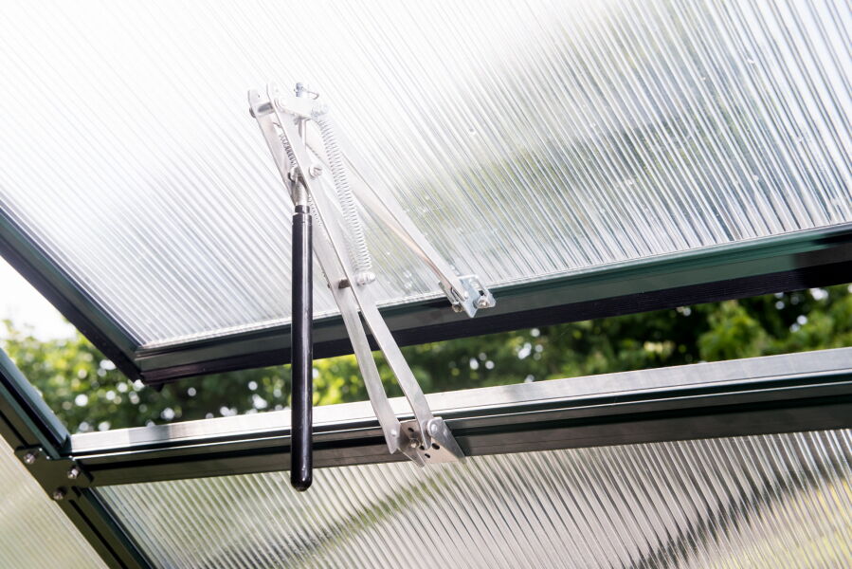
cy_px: 284
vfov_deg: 24.2
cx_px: 426
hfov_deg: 35.6
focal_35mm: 56
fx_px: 1326
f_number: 8
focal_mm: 56
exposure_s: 1/200
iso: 500
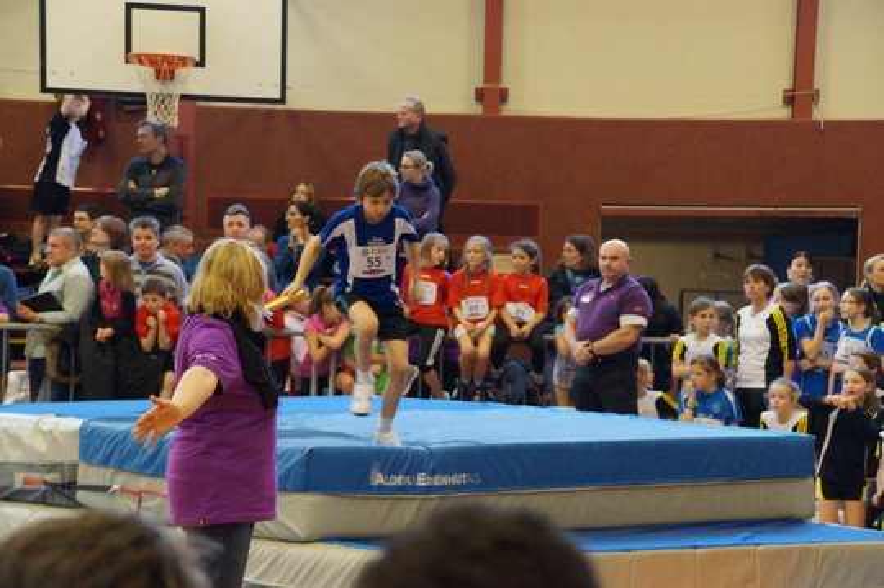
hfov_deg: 18.2
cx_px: 442
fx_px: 2760
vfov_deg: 12.2
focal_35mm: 112
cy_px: 294
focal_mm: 75
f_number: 5.6
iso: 3200
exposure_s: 1/100
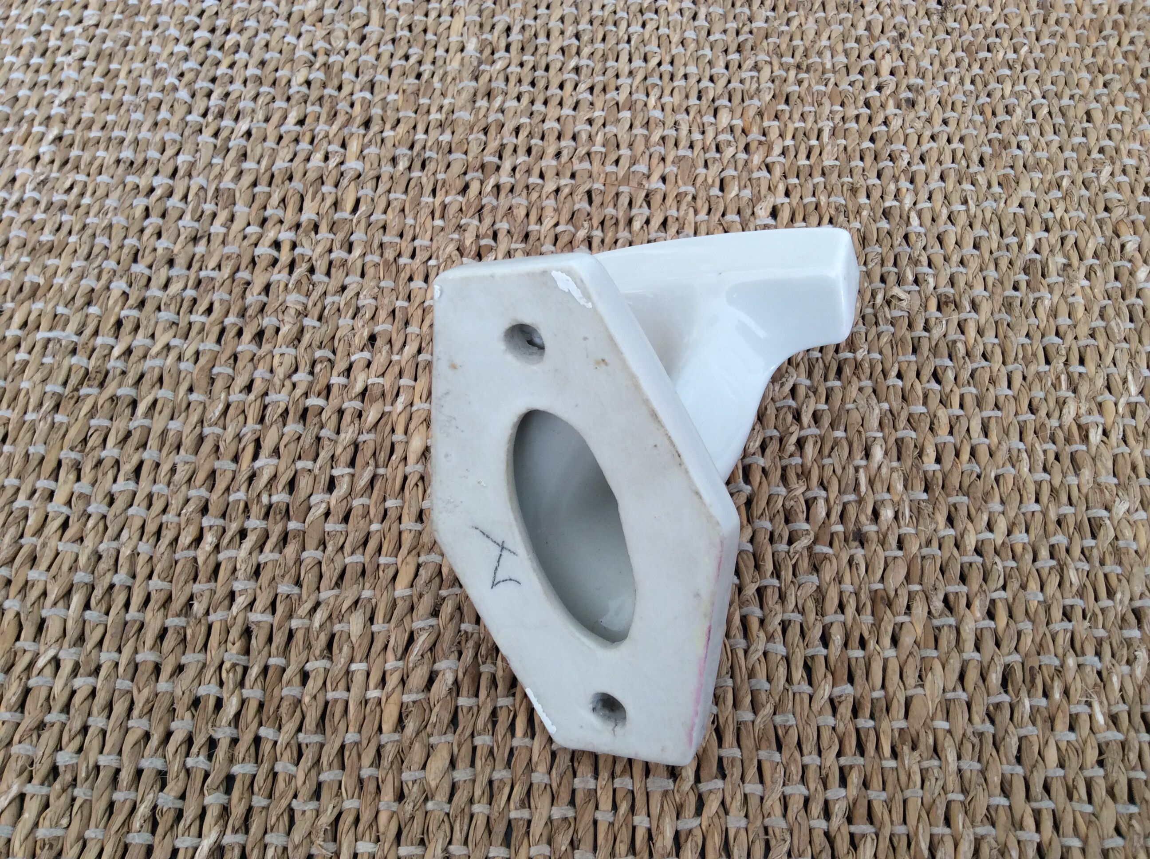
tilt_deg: -59.7
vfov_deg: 44.1
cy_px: 430
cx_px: 575
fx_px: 1062
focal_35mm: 32
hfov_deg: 56.9
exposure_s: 1/33
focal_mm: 3.3
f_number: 2.4
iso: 40
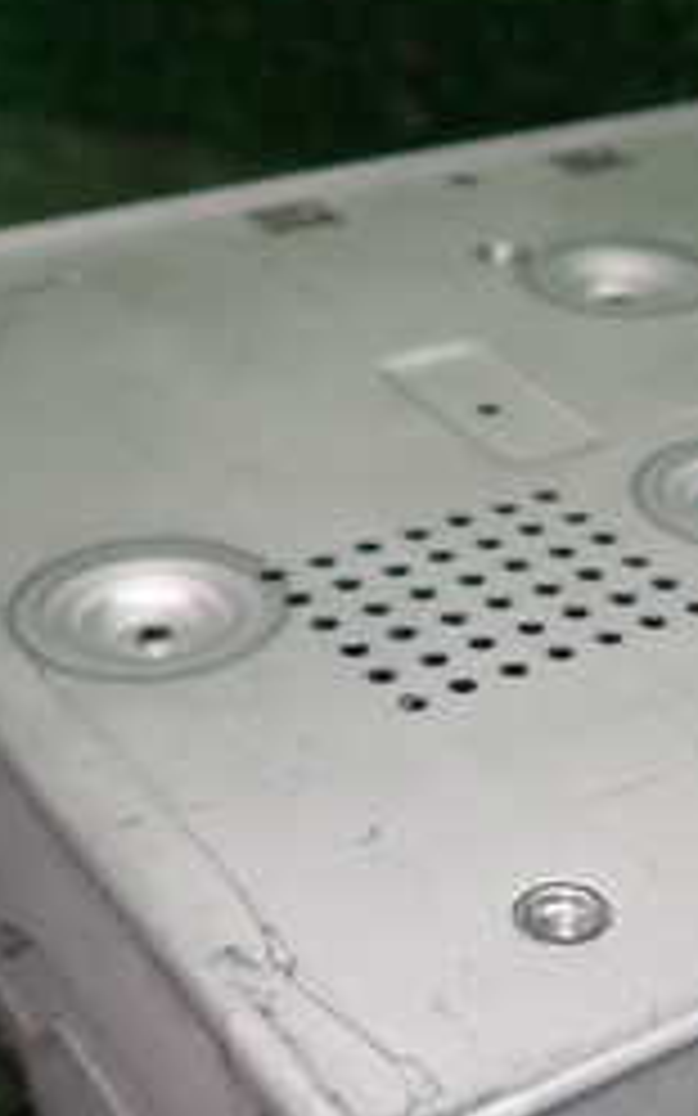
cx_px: 675
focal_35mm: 64
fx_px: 1948
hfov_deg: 19.8
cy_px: 837
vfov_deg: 31.4
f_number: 2
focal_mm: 4.5
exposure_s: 1/50
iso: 200
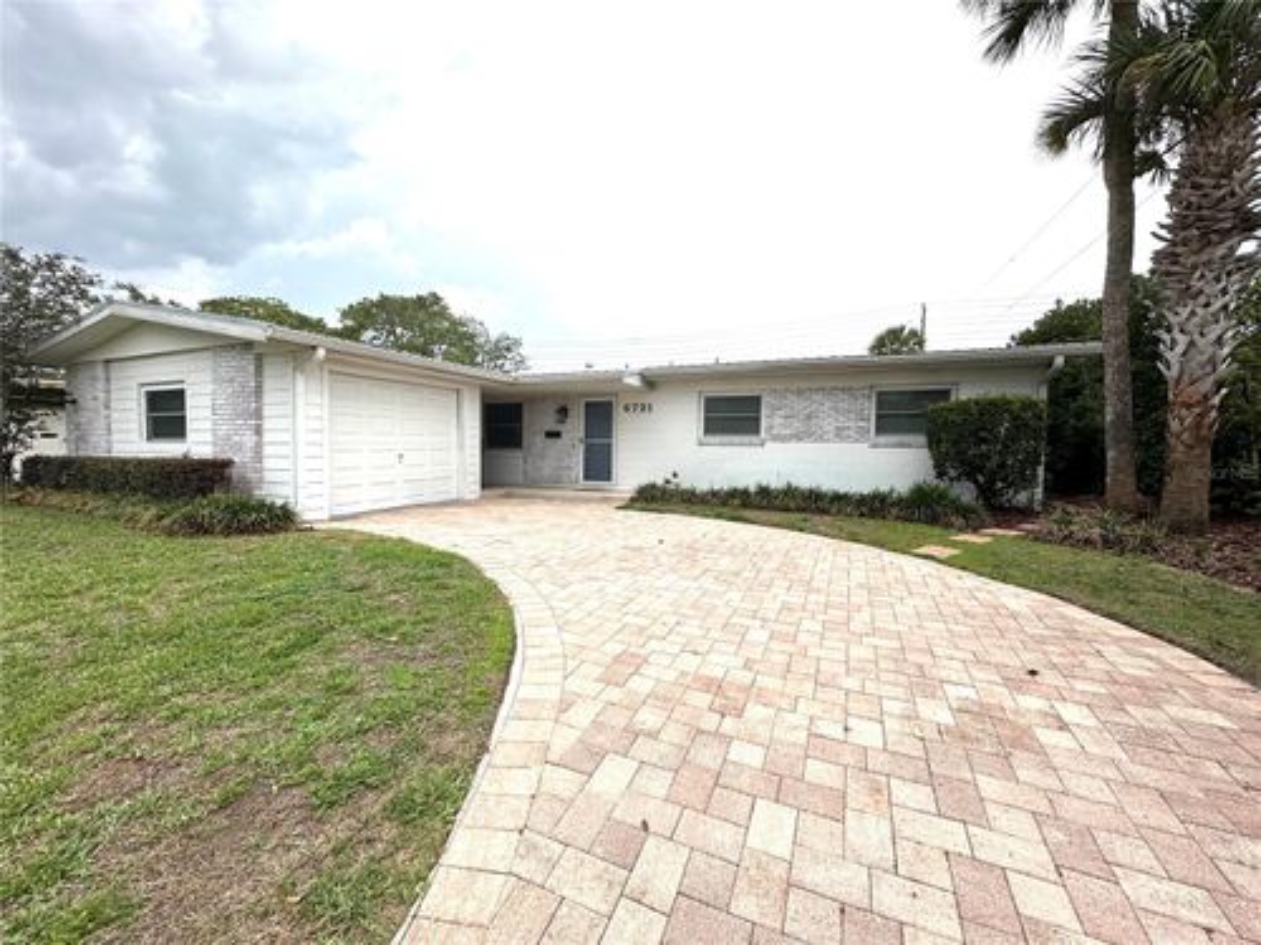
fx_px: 510
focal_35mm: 14
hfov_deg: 102.1
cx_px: 630
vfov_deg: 85.7
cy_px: 472
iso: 50
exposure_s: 1/2353
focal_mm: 2.22
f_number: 2.2
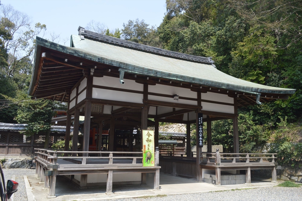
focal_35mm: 30
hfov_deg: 62.0
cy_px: 100
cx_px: 151
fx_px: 251
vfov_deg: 43.5
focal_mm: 20
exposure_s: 1/320
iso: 400
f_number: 9
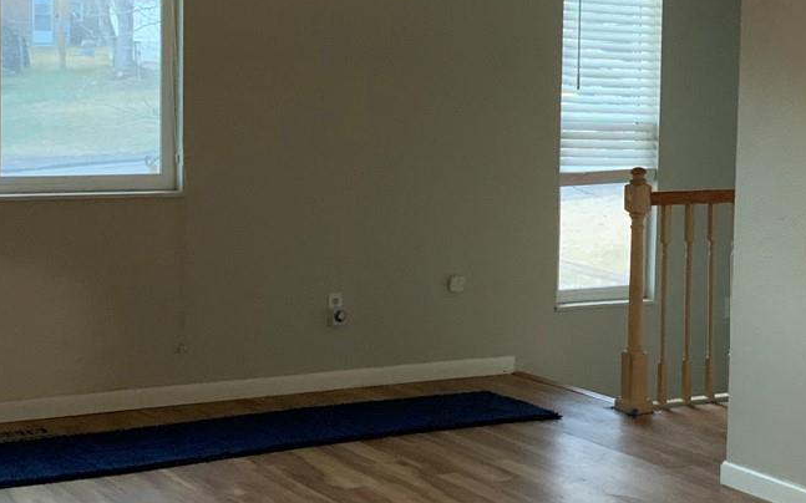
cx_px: 533
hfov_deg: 27.0
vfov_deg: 17.1
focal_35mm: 76
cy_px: 176
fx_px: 1669
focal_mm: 3
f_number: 1.8
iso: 200
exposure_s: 1/60
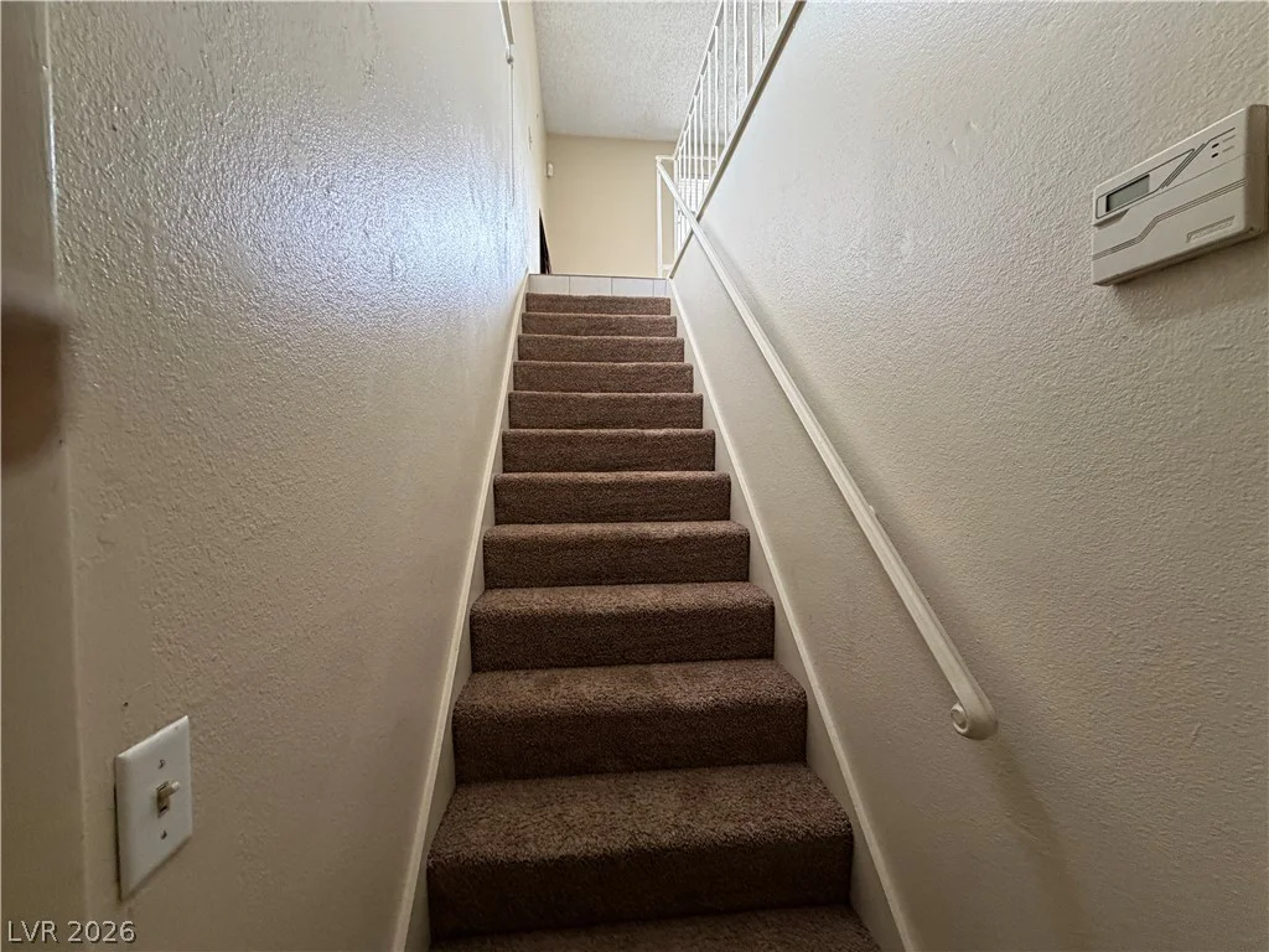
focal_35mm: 14
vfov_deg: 85.7
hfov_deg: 102.1
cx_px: 634
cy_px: 476
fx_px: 513
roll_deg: +0.2
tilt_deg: -3.1
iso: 400
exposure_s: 1/60
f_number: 2.2
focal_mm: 2.22
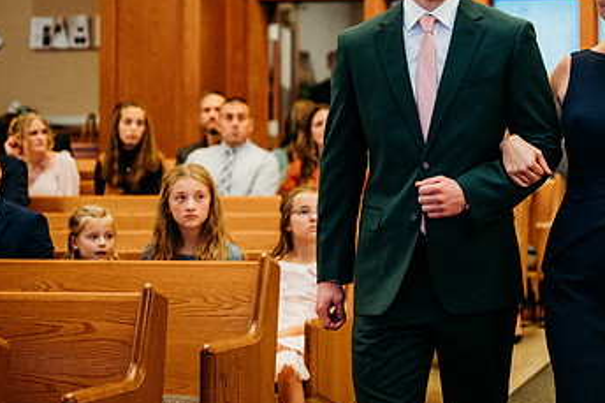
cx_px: 475
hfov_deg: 17.2
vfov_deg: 11.6
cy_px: 121
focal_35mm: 118
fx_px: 1982
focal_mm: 70
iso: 2000
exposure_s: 1/250
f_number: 2.8
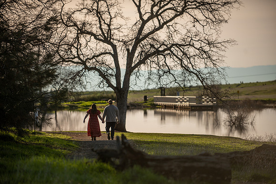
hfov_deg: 10.3
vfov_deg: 6.9
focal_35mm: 200
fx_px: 1534
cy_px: 92
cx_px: 138
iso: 50
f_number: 2.8
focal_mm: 200
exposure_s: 1/3200
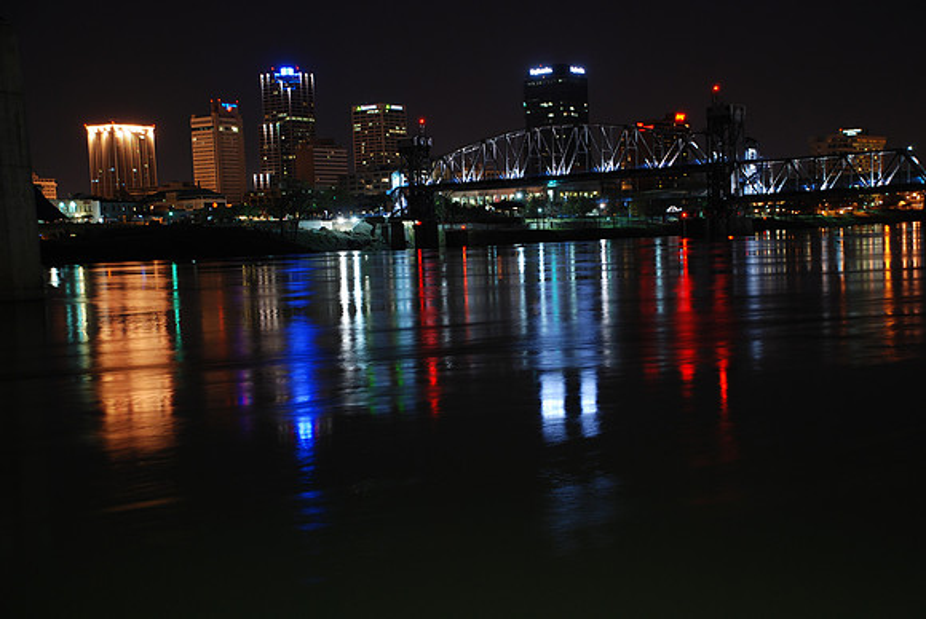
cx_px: 463
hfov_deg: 37.8
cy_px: 310
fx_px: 1352
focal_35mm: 52
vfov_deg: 25.8
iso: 200
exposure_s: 3
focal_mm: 35
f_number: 4.5
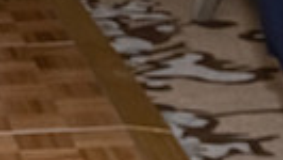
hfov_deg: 8.8
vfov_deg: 5.2
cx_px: -365
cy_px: -283
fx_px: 1682
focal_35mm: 224
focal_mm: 22
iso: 500
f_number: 7.1
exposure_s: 1/250
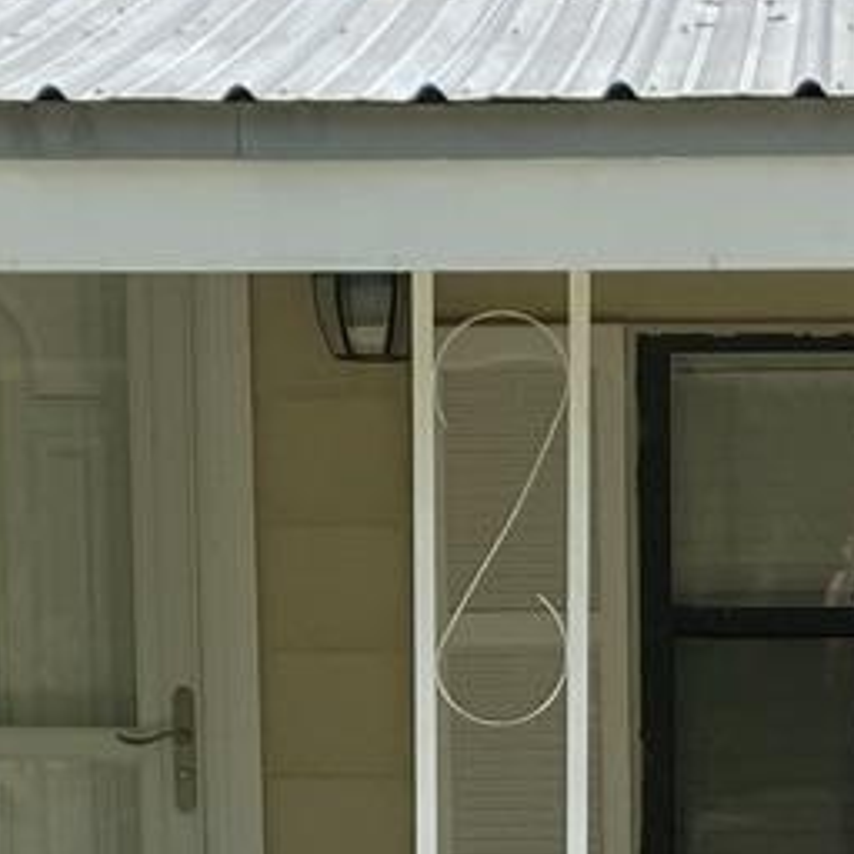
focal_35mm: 184
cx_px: 661
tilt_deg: -12.8
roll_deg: +0.2
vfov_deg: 8.9
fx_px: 5136
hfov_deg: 9.5
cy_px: 1715
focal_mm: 4.25
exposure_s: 1/2222
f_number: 1.8
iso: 32
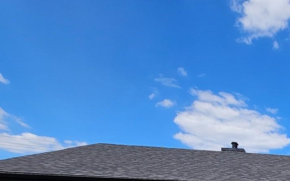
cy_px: 280
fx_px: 316
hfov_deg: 36.9
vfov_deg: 24.2
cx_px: 353
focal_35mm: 40
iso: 50
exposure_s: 1/2767
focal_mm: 2.2
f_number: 2.2
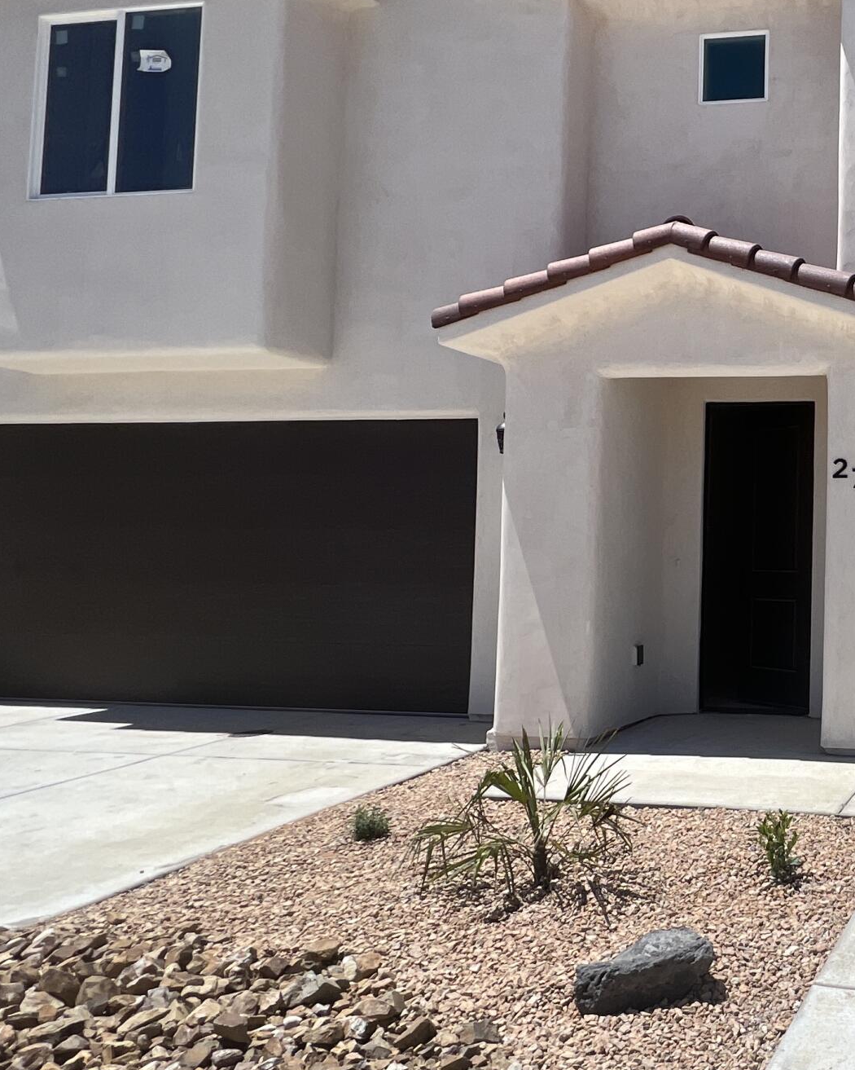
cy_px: 507
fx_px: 918
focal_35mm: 29
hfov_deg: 39.8
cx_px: 958
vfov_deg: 60.4
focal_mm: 1.57
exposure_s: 1/1845
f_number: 1.8
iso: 32
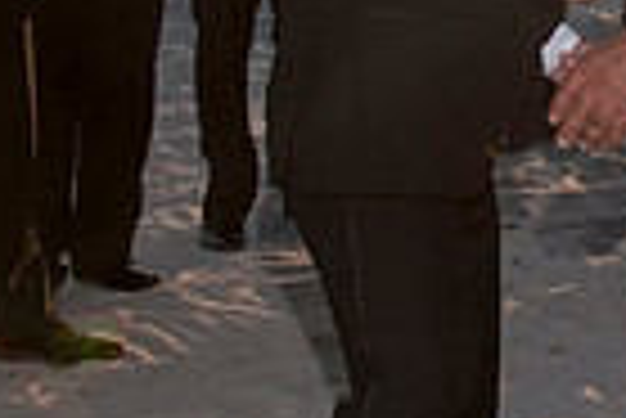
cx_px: 739
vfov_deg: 9.1
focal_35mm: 150
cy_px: -20
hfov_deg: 13.3
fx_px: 2611
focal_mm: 24
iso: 100
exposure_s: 1/250
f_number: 10
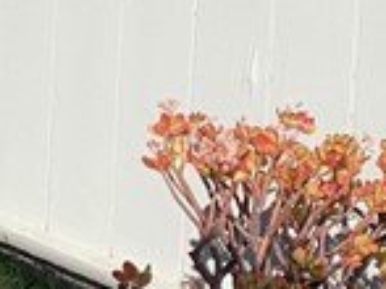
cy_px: -257
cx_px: -381
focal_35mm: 181
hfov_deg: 10.1
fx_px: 2017
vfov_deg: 7.9
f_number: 1.8
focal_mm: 4.25
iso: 25
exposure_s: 1/3086
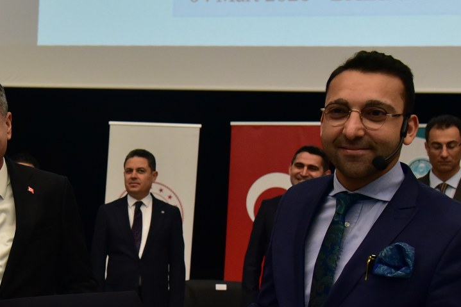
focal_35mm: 69
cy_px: 218
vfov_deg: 19.6
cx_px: 62
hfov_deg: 28.3
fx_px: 883
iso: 3200
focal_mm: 31
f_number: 4
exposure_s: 1/320
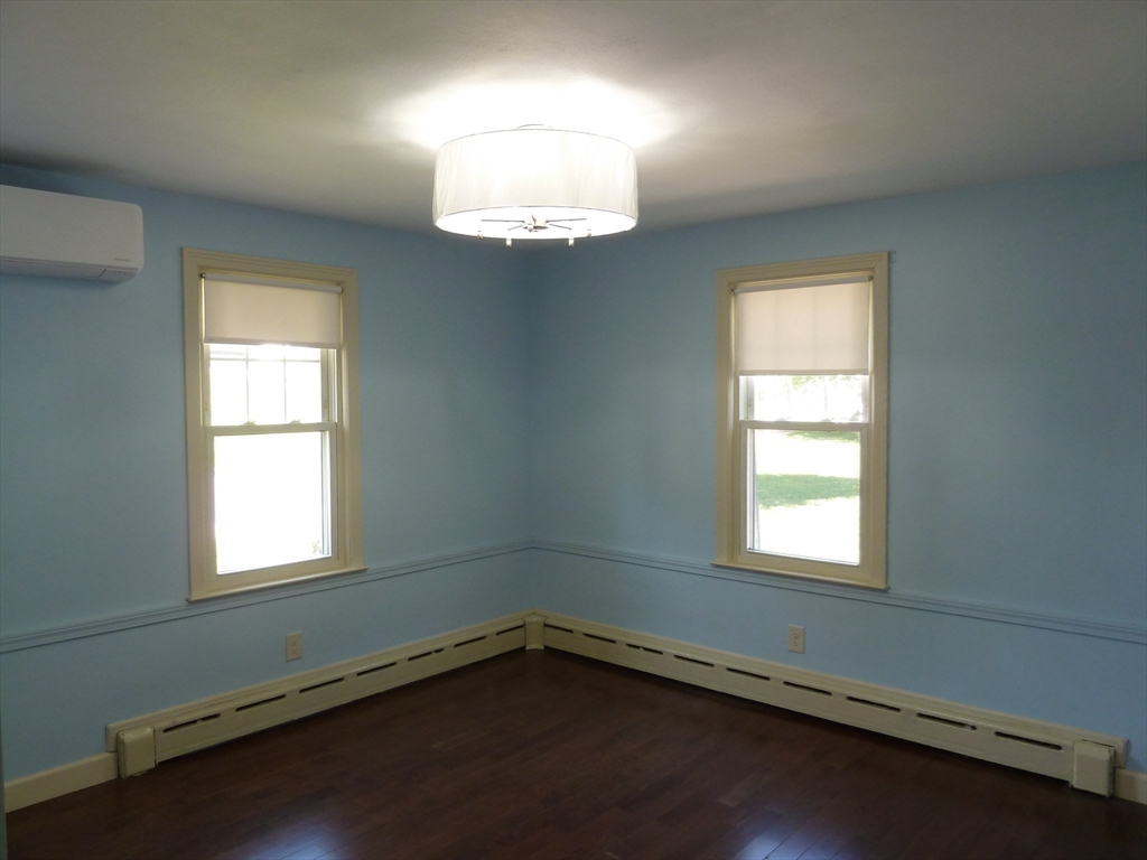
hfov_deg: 69.4
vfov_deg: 54.9
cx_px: 574
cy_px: 430
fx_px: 828
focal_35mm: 25
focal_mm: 4.1
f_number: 3.3
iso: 160
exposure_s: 1/30
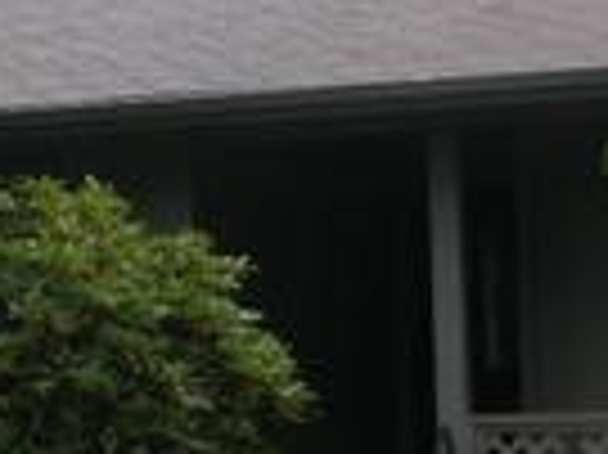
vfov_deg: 8.7
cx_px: 261
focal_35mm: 171
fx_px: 3001
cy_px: 247
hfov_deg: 11.6
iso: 64
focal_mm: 6.3
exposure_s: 1/40
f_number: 3.5
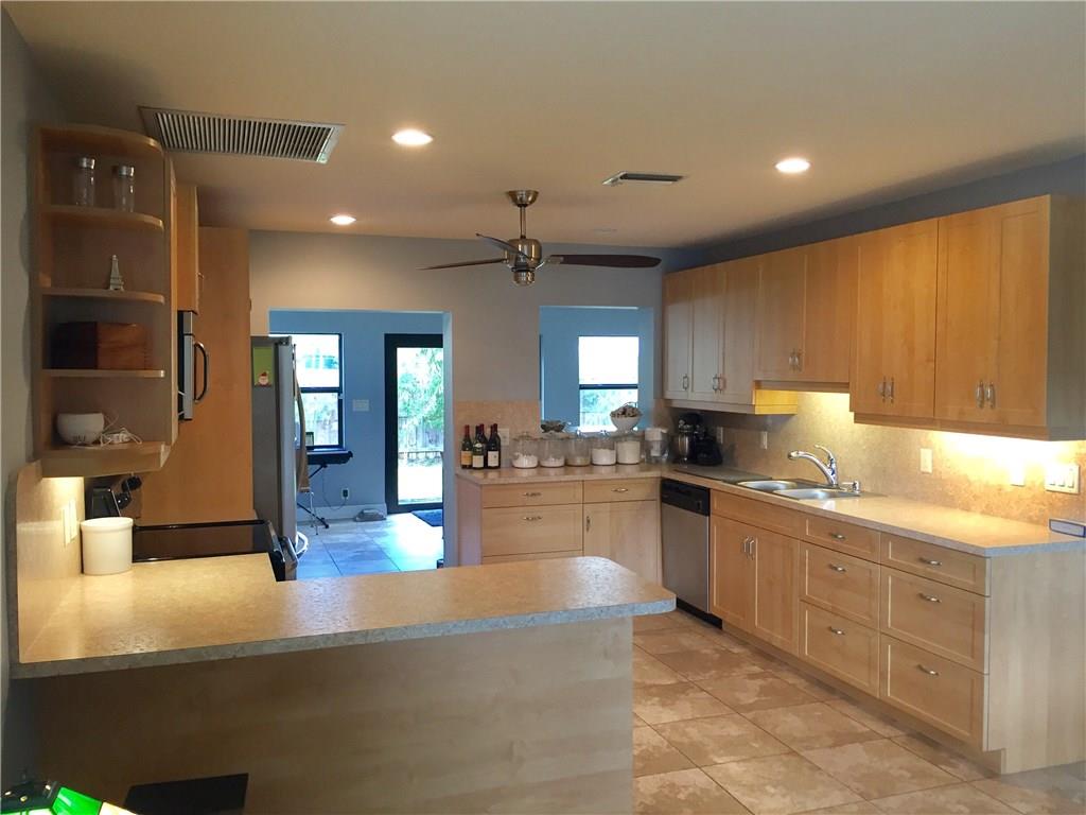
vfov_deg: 48.2
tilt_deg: -2.6
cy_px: 408
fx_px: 910
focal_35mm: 29
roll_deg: -0.5
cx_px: 543
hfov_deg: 61.7
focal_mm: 4.15
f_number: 2.2
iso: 64
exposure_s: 1/30
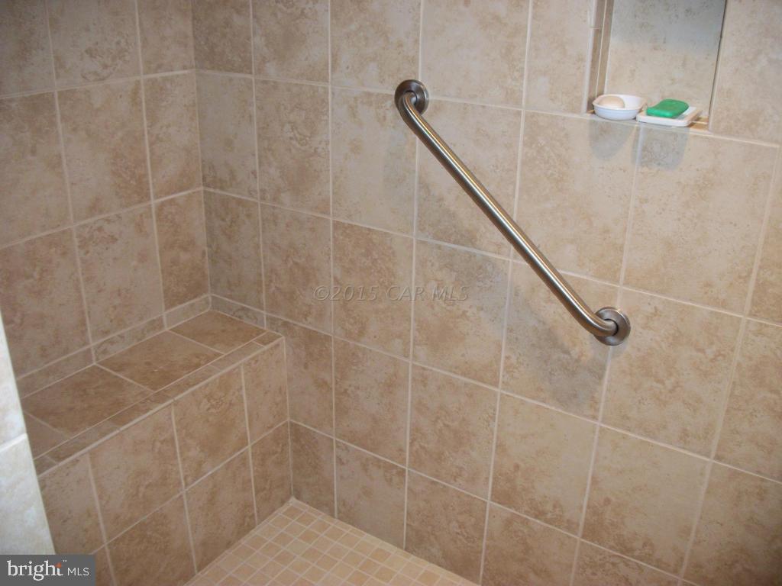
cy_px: 293
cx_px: 391
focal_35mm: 32
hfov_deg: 56.8
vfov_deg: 44.2
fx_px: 723
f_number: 2.9
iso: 160
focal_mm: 5.7
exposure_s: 1/30
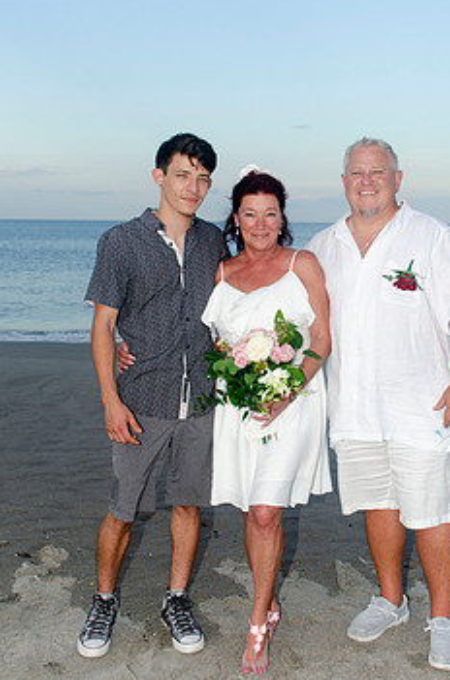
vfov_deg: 39.7
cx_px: 287
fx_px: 943
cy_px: 329
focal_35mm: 50
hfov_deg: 26.7
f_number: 6.3
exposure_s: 1/250
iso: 200
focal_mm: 26
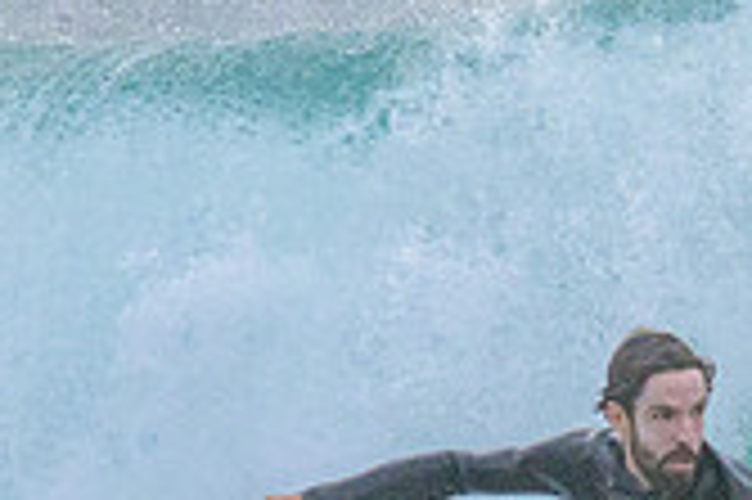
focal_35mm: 3337
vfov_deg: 0.4
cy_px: 531
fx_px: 69637
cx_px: 933
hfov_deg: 0.6
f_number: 11
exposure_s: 1/2000
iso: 2800
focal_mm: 800
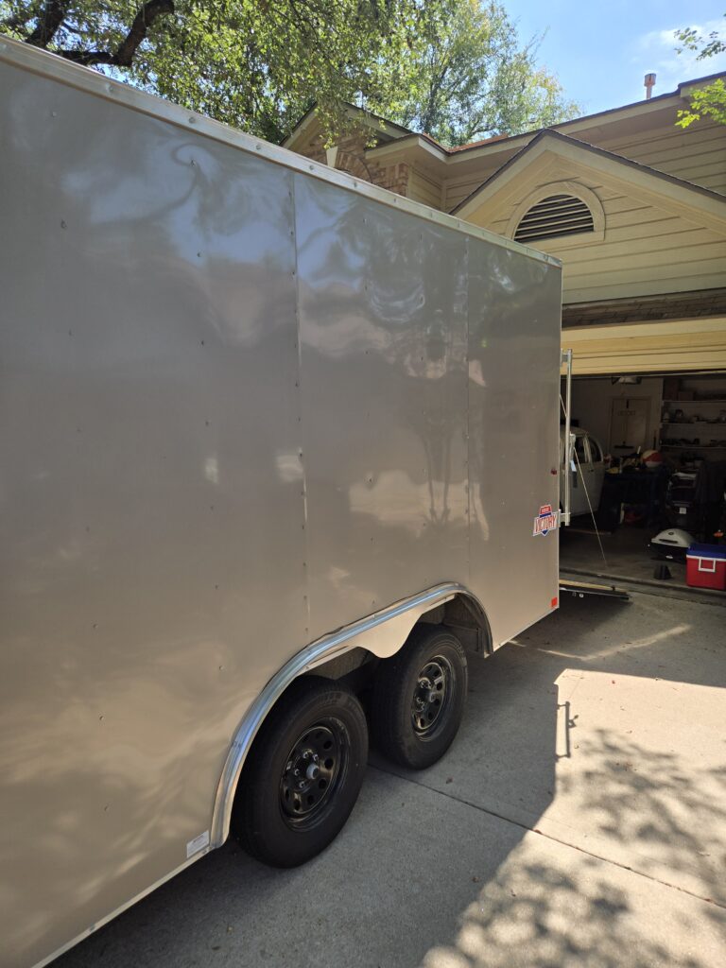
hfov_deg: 58.9
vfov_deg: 73.9
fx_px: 643
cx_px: 363
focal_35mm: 23
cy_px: 484
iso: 25
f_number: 1.8
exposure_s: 1/1016
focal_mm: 5.4
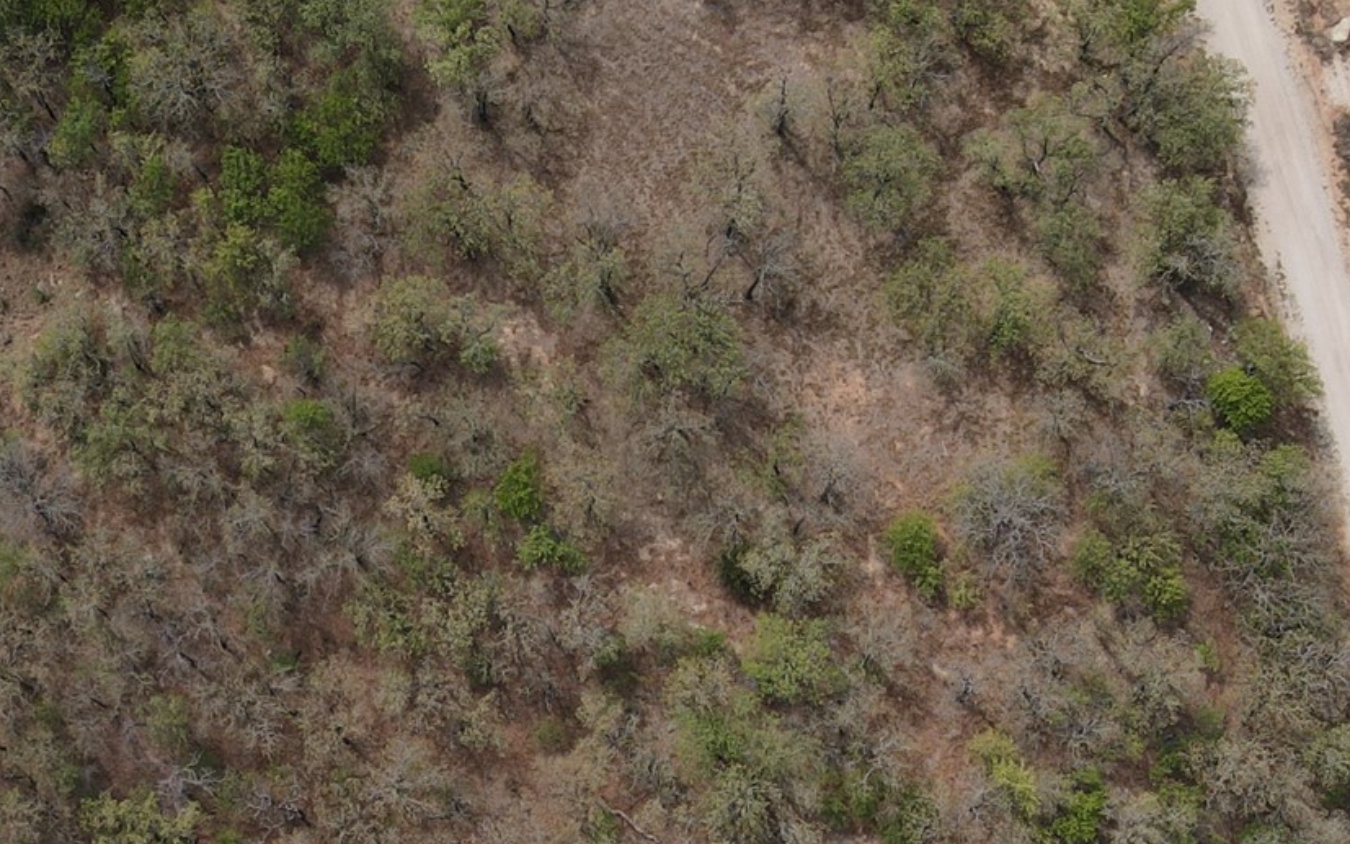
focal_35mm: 63
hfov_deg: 32.0
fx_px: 2318
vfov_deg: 19.8
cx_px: 379
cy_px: 913
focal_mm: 4.5
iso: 100
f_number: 2.8
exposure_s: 1/1000
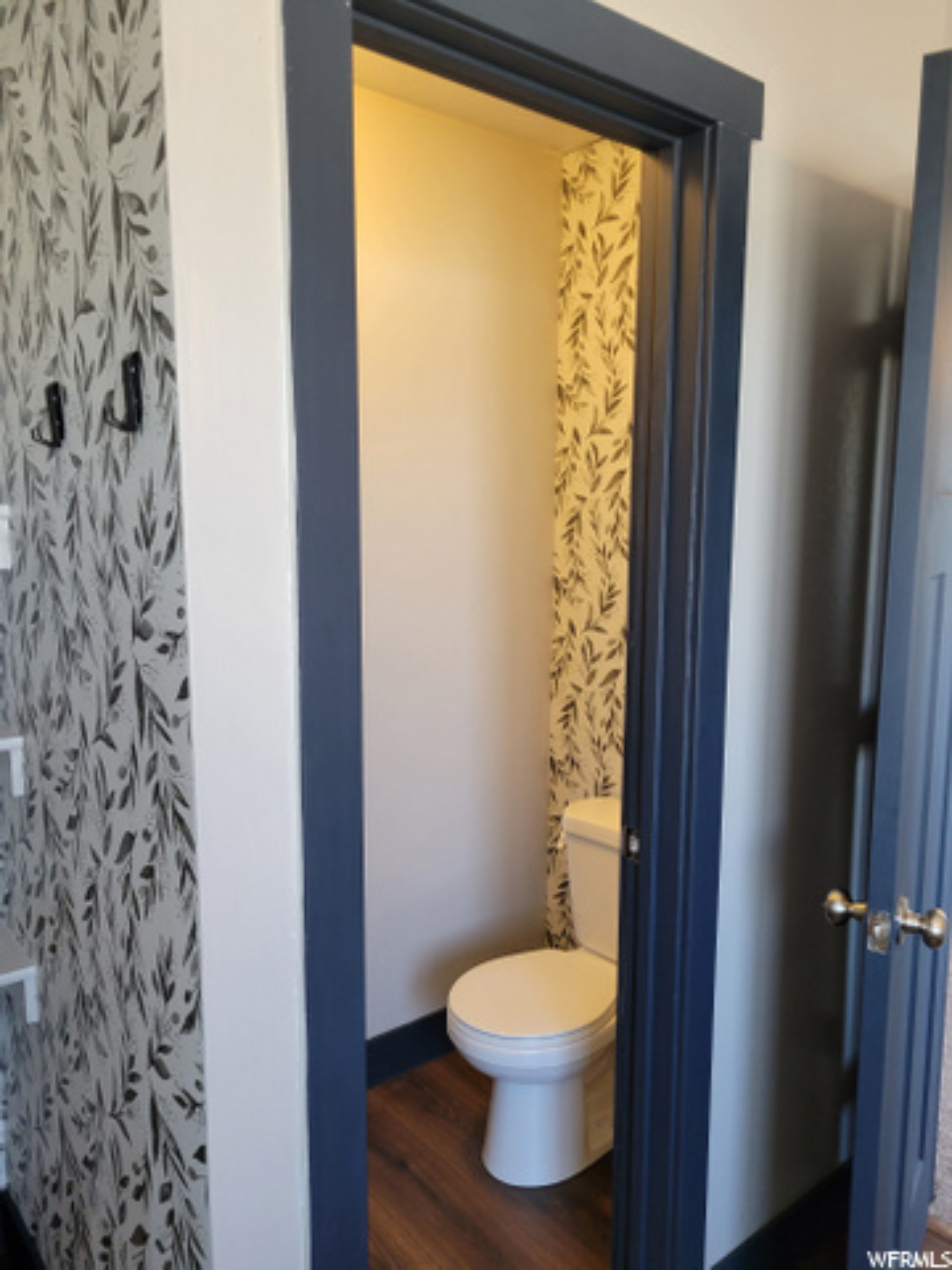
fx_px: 953
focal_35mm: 26
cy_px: 635
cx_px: 476
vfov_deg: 67.3
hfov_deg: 53.1
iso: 200
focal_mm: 5.4
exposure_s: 1/120
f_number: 1.8
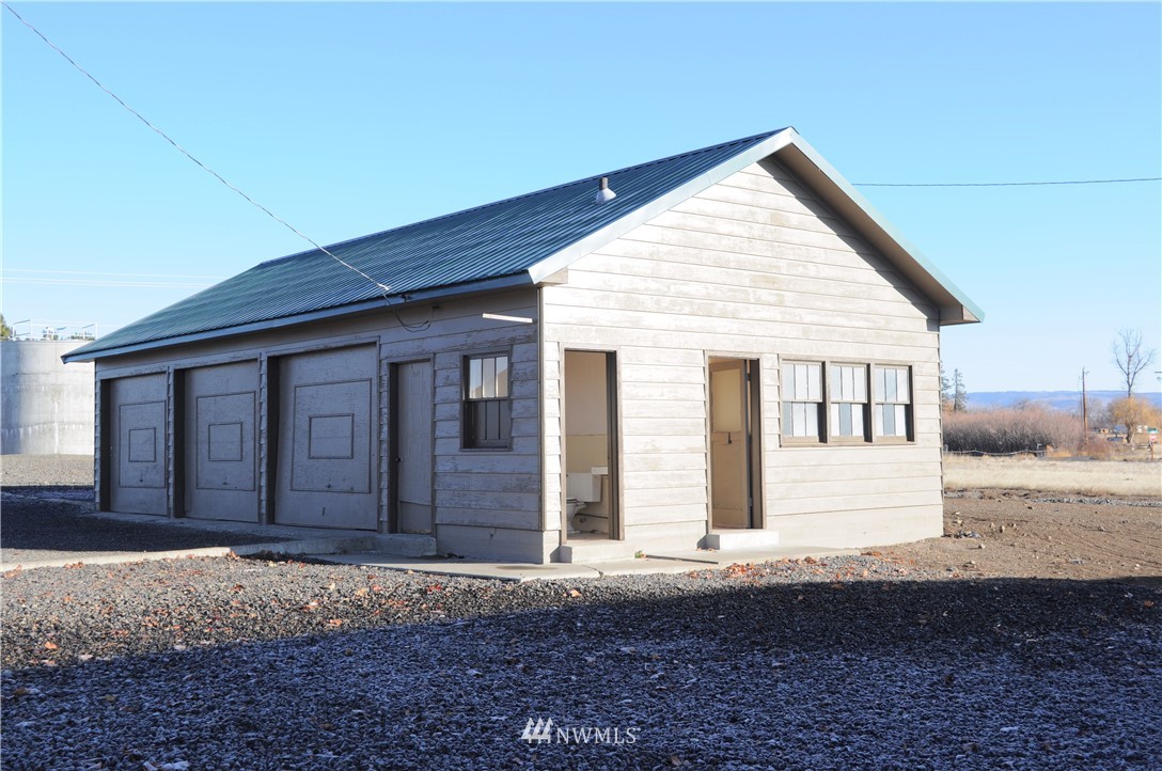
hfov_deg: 49.6
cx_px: 581
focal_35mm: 39
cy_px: 386
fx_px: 1257
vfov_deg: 34.1
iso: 200
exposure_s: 1/250
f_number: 8
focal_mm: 26
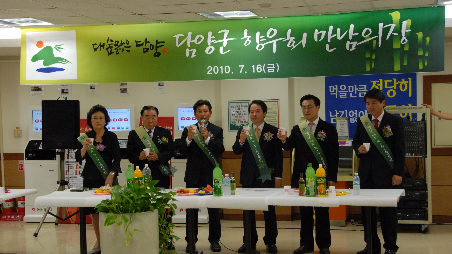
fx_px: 695
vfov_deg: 20.7
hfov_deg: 36.0
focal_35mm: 58
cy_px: 128
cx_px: 230
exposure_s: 1/30
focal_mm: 36
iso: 800
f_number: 7.1
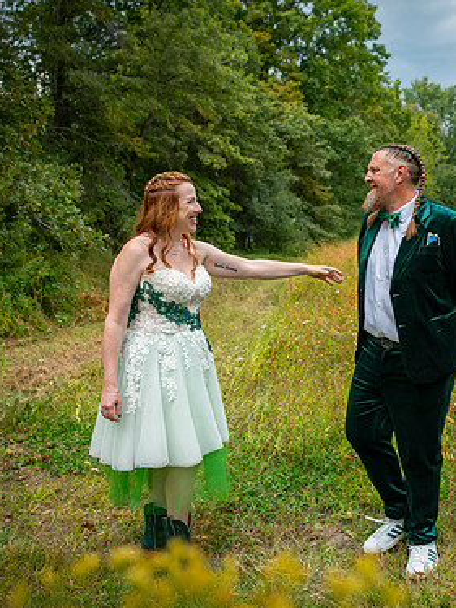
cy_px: 301
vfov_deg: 51.3
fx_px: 632
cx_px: 336
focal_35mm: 36
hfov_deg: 38.8
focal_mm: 24
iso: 400
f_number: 2.8
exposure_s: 1/2500
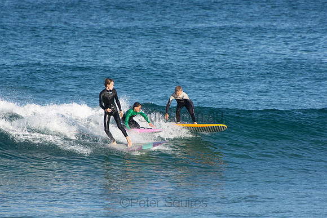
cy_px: 109
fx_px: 5451
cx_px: 164
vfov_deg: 2.3
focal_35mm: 600
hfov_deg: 3.4
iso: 250
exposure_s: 1/1000
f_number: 5.6
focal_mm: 400
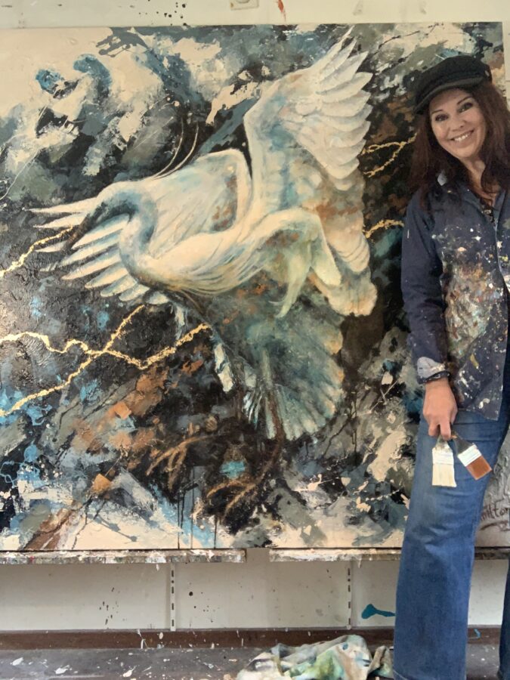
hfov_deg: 44.2
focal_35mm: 32
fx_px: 629
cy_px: 340
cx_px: 255
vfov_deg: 56.8
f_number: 2.2
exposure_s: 1/60
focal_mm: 2.87
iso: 250
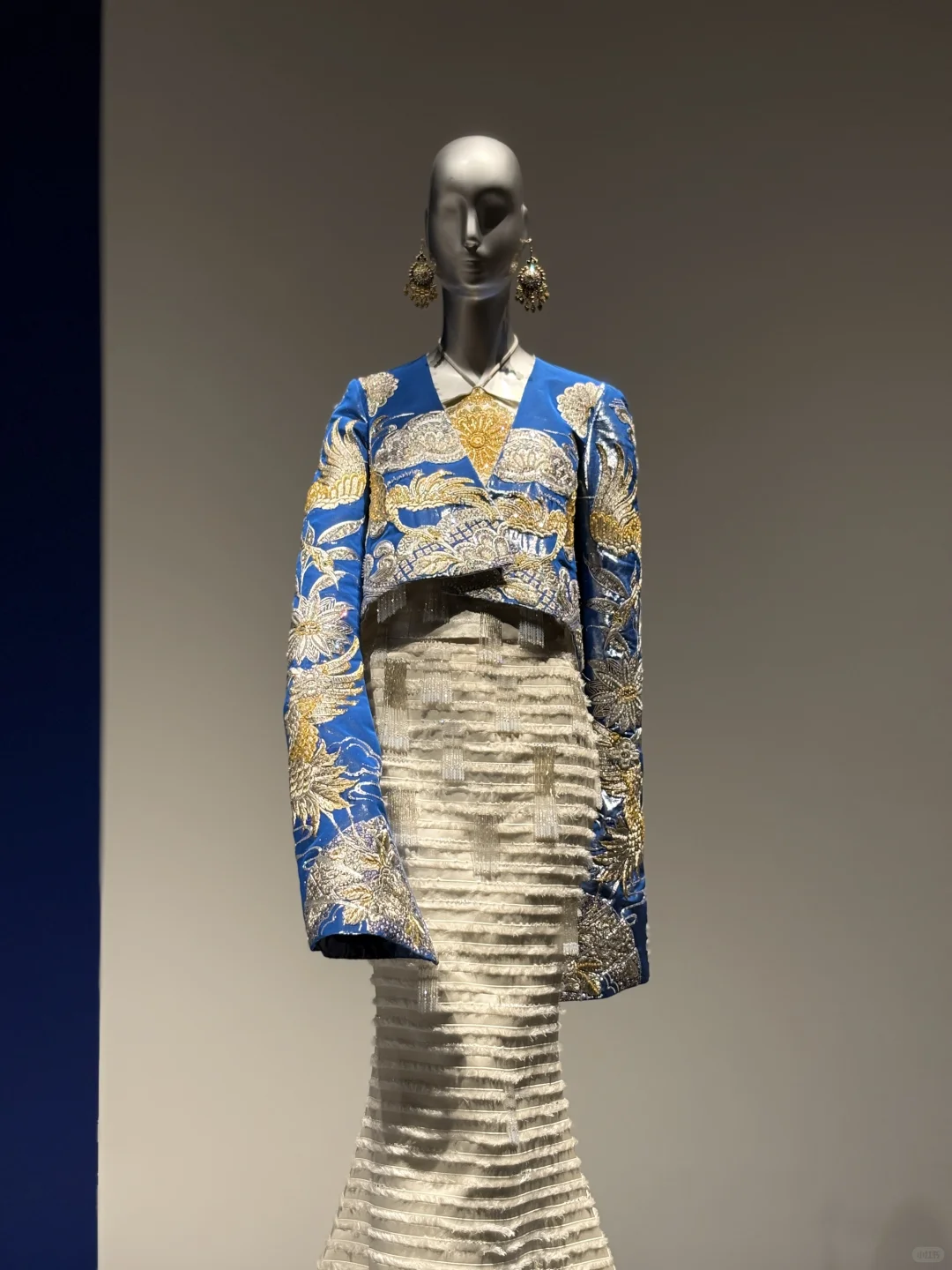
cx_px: 476
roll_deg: +0.1
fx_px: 1907
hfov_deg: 28.0
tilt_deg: +4.6
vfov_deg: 36.8
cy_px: 635
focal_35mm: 52
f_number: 1.6
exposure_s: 1/60
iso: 125
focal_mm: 5.96
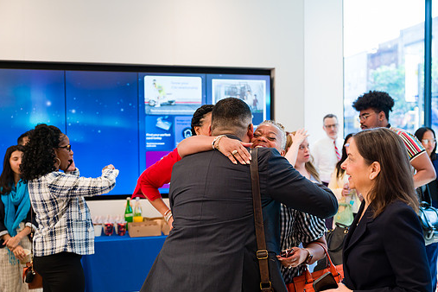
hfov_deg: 43.5
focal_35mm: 45
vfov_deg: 29.8
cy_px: 160
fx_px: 547
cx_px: 248
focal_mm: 39
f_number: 3.2
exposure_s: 1/200
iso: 500
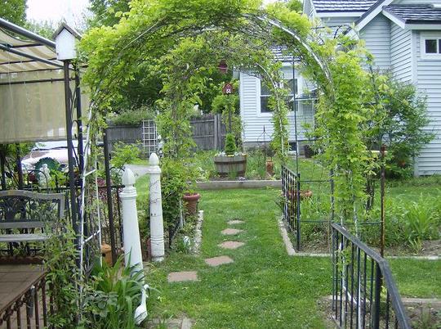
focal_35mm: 36
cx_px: 220
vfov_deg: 39.5
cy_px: 164
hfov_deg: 51.5
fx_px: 457
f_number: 2.8
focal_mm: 6
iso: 140
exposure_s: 1/64
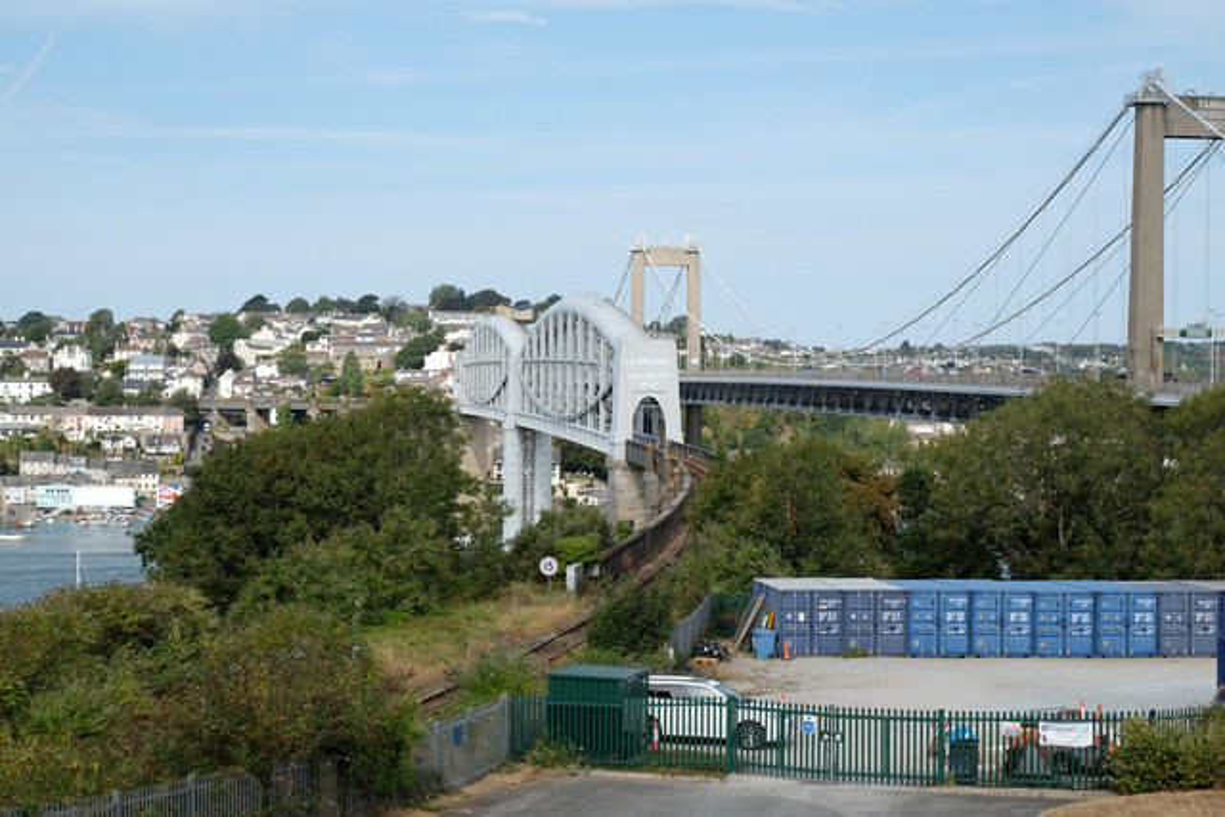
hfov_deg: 31.9
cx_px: 612
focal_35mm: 63
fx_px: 2144
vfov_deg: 21.6
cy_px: 408
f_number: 8
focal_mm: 42
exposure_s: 1/420
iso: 200
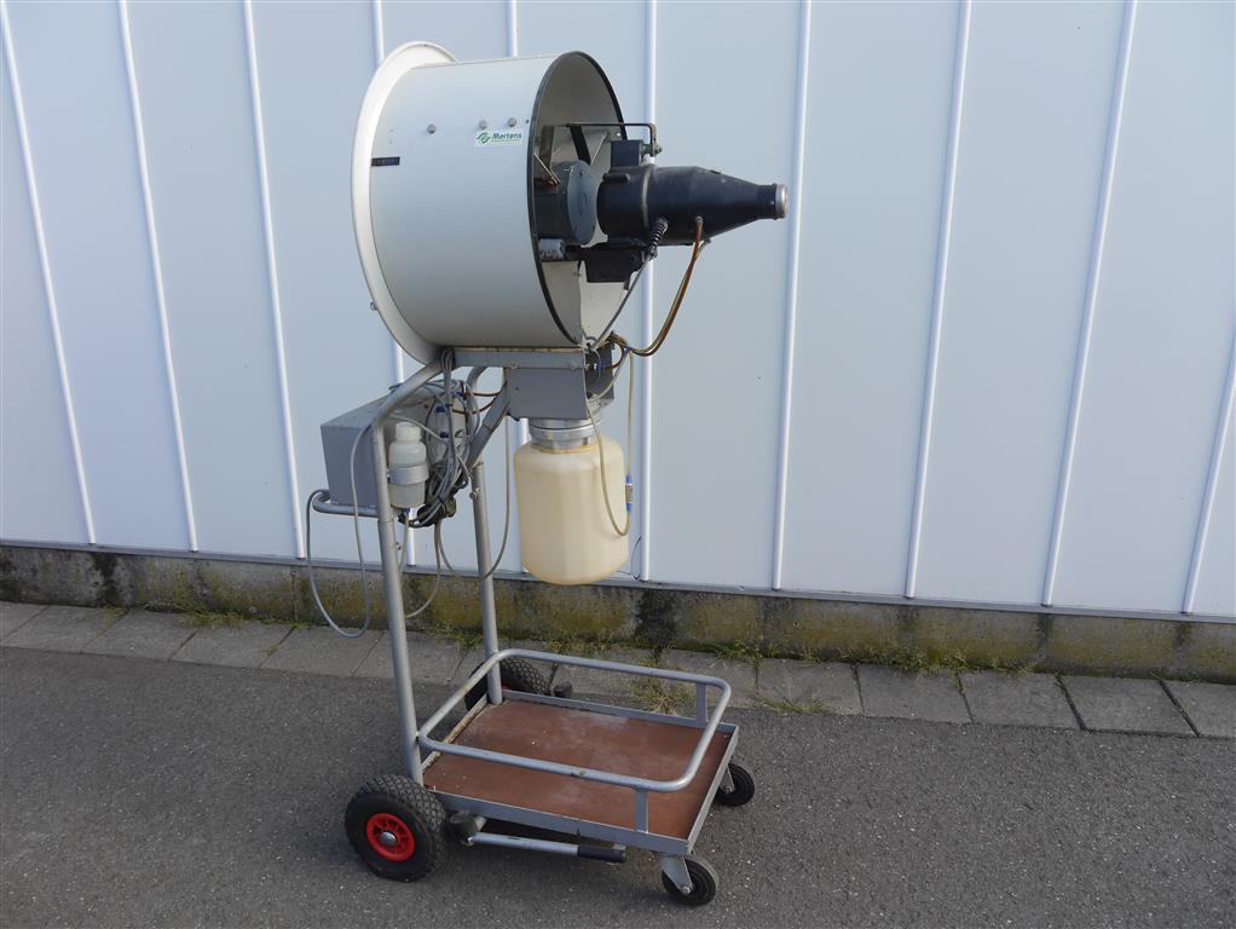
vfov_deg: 49.8
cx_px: 618
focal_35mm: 28
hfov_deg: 63.4
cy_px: 464
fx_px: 1000
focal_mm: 14
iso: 160
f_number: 5.6
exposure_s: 1/200
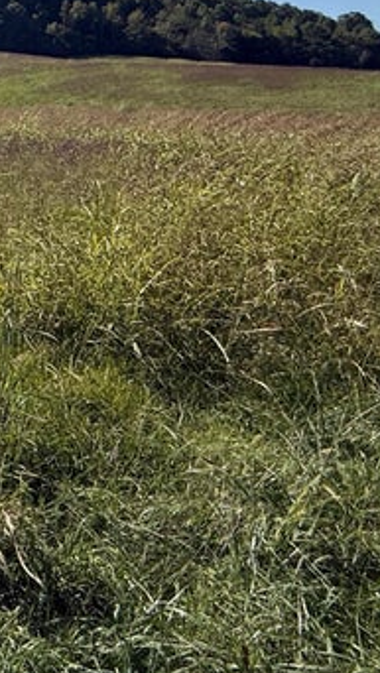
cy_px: 69
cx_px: -239
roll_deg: -0.4
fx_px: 679
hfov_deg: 23.0
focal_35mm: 38
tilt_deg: +3.2
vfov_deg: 47.5
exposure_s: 1/3663
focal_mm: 2.22
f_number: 2.2
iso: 50
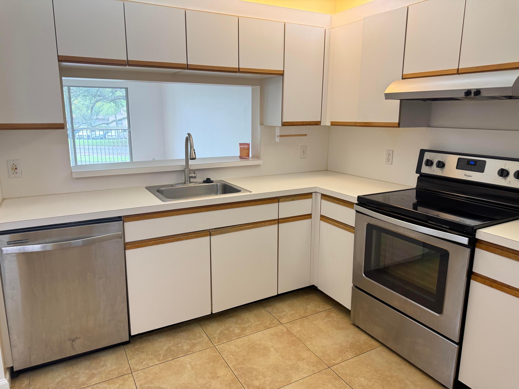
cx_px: 260
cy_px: 194
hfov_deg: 71.6
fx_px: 360
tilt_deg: -11.0
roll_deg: -0.4
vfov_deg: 56.8
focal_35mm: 24
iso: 250
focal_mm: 6.76
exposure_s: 1/60
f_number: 1.78
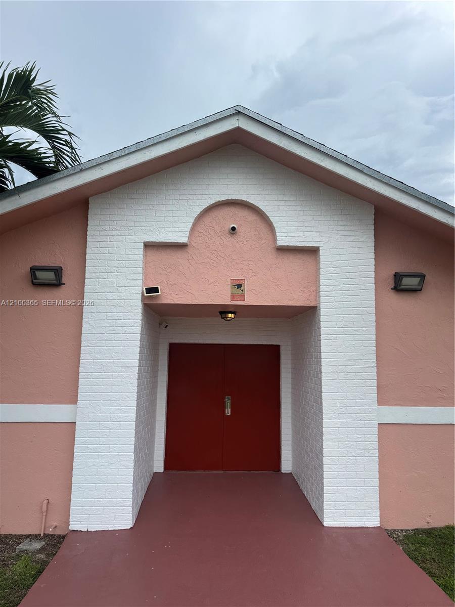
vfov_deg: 71.6
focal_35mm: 24
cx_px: 228
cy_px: 304
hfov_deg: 56.8
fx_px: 421
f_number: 1.78
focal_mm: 6.76
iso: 80
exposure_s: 1/1524
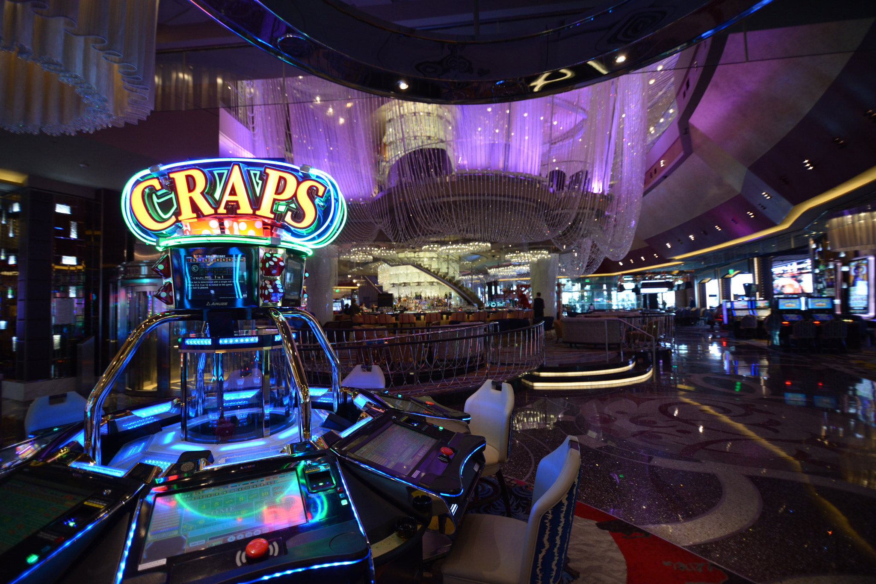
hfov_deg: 96.7
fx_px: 389
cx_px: 438
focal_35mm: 16
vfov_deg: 73.8
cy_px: 292
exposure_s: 1/60
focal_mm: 16
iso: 1000
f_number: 2.8
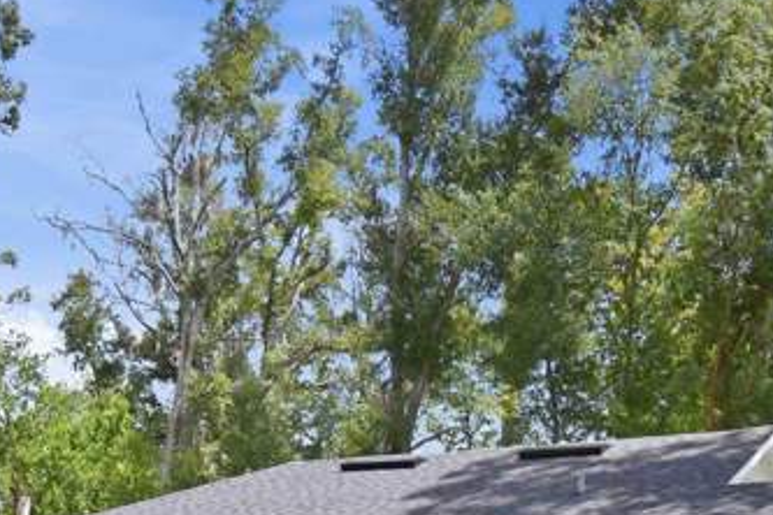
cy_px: 493
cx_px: 457
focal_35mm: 72
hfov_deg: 28.0
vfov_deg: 18.5
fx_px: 1546
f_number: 9
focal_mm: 20
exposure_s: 1/320
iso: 400
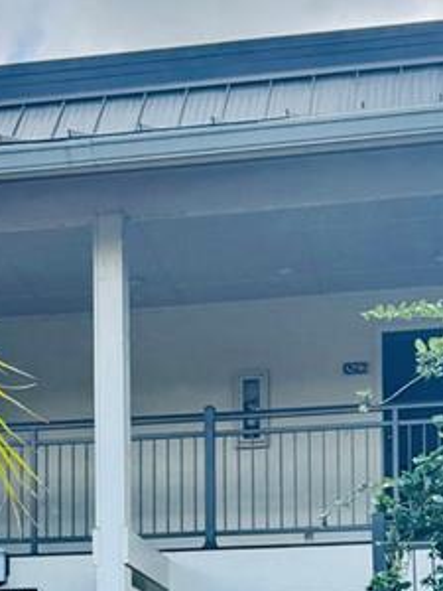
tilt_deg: +4.7
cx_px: 116
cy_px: 676
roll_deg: +1.4
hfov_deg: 15.3
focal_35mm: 96
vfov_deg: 19.4
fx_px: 1638
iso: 80
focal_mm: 6.76
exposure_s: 1/1456
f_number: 1.78
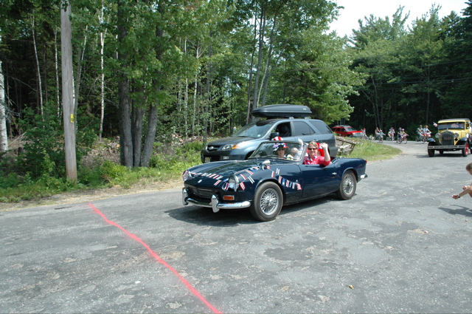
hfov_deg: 67.4
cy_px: 157
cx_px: 236
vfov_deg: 47.8
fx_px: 354
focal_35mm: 27
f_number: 8
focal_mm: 18
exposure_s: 1/250
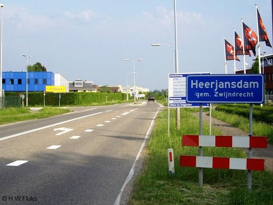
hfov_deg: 49.0
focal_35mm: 38
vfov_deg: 37.7
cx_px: 136
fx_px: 300
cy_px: 102
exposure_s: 1/100
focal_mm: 7.9
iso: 64
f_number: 8
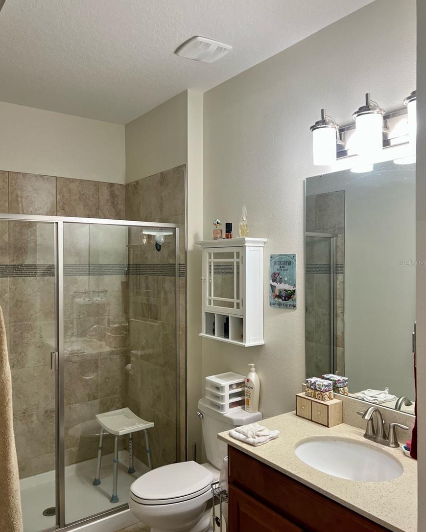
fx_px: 441
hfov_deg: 51.5
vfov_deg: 62.2
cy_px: 263
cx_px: 213
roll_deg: -0.4
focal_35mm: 28
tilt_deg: +0.7
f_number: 1.5
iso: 125
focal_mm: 5.7
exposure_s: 1/120
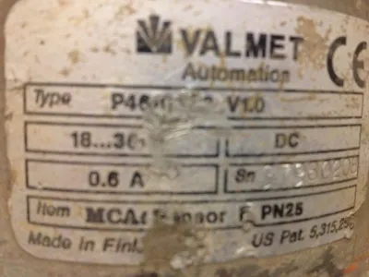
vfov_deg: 40.7
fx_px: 373
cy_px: 138
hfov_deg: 52.6
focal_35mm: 35
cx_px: 184
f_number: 2.4
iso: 250
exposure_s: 1/20
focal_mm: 4.28
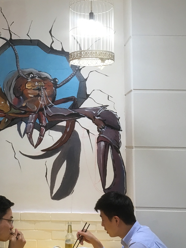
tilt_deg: +8.3
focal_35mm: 55
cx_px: 55
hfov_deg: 26.3
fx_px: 394
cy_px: 67
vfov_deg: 34.3
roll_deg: -0.9
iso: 80
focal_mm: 4.15
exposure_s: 1/33
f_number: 2.2
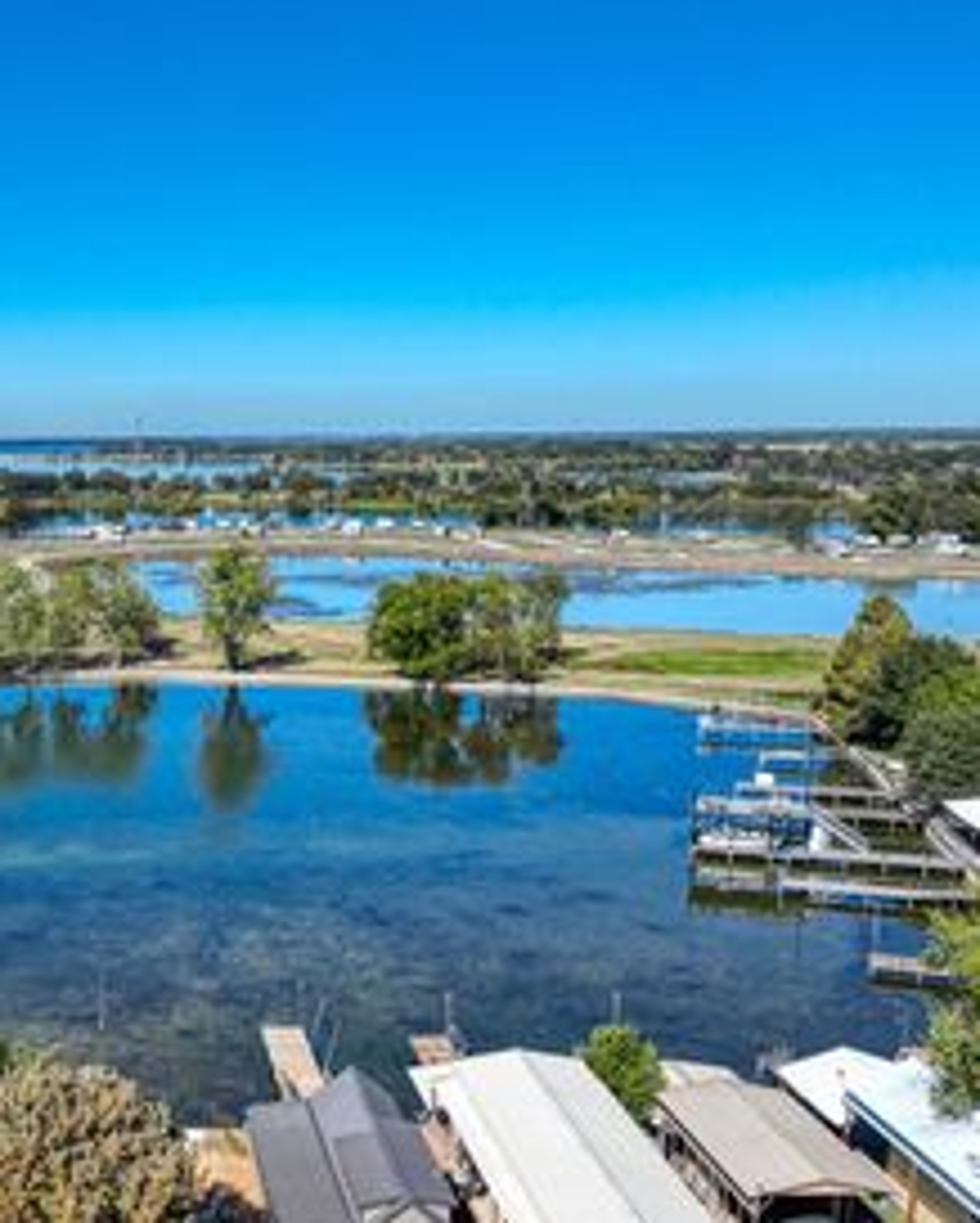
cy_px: 722
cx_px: 99
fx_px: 1557
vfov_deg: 42.7
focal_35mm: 43
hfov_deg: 33.1
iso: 100
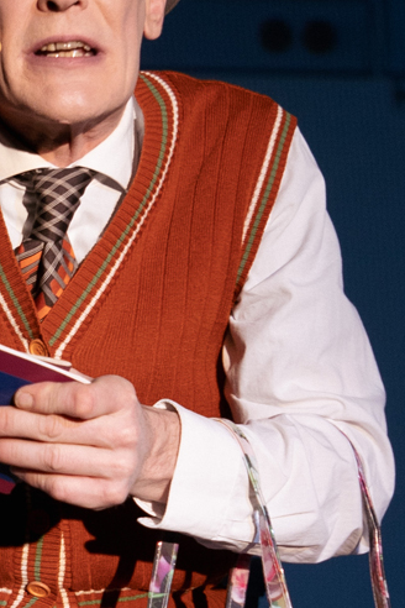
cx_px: 78
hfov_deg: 11.7
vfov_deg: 17.5
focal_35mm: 117
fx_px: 1974
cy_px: 386
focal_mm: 24
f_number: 4
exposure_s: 1/60
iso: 500
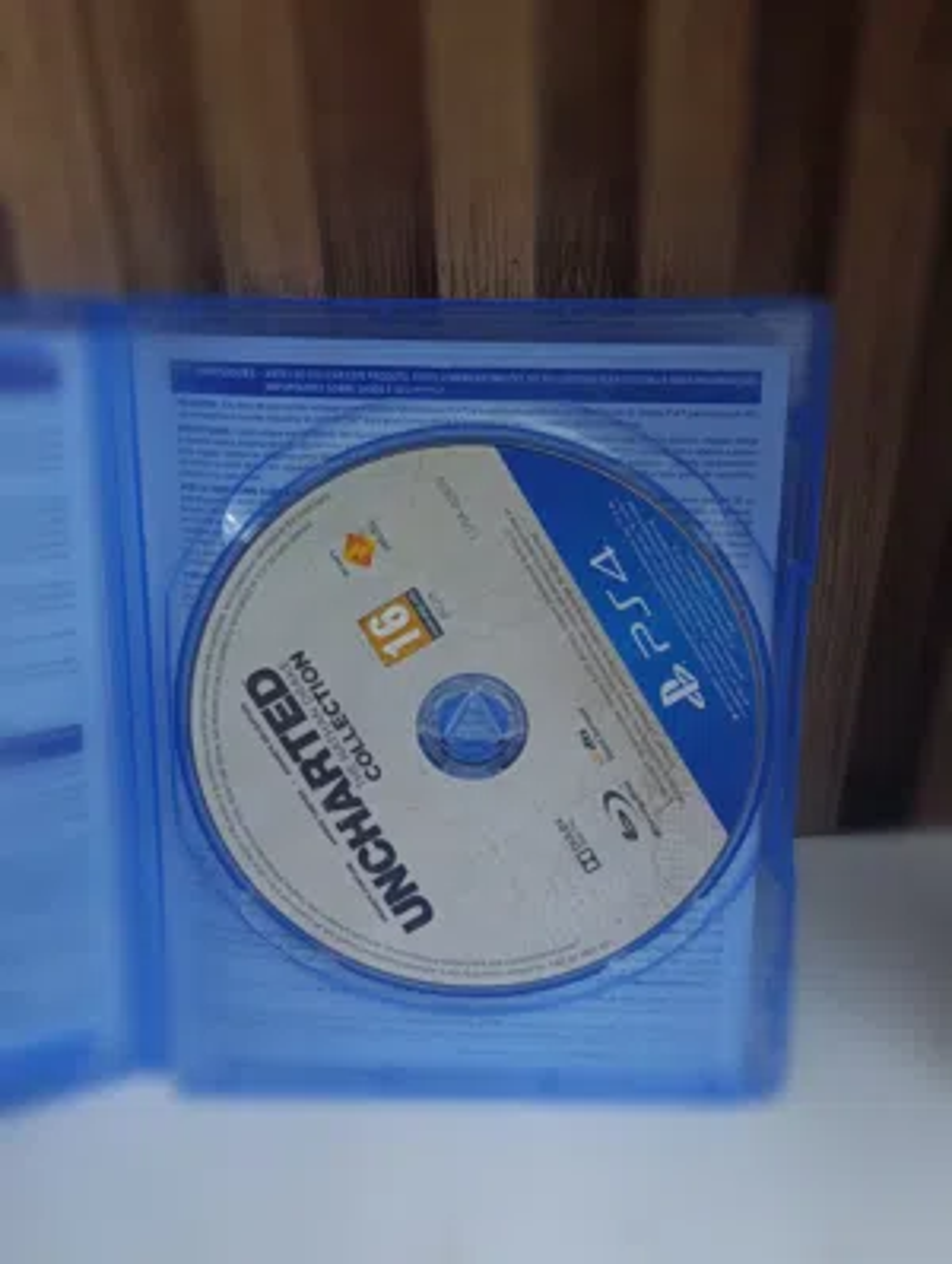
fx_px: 1279
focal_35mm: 35
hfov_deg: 40.8
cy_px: 632
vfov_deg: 52.5
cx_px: 476
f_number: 1.65
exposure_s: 1/60
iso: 1229
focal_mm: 6.11
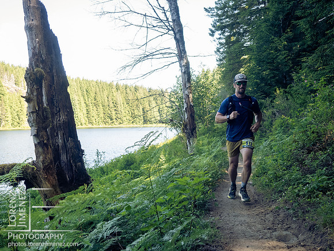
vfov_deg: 37.7
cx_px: 167
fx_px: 367
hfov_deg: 49.0
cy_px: 126
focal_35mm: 38
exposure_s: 1/1000
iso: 1600
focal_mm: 19
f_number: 3.2
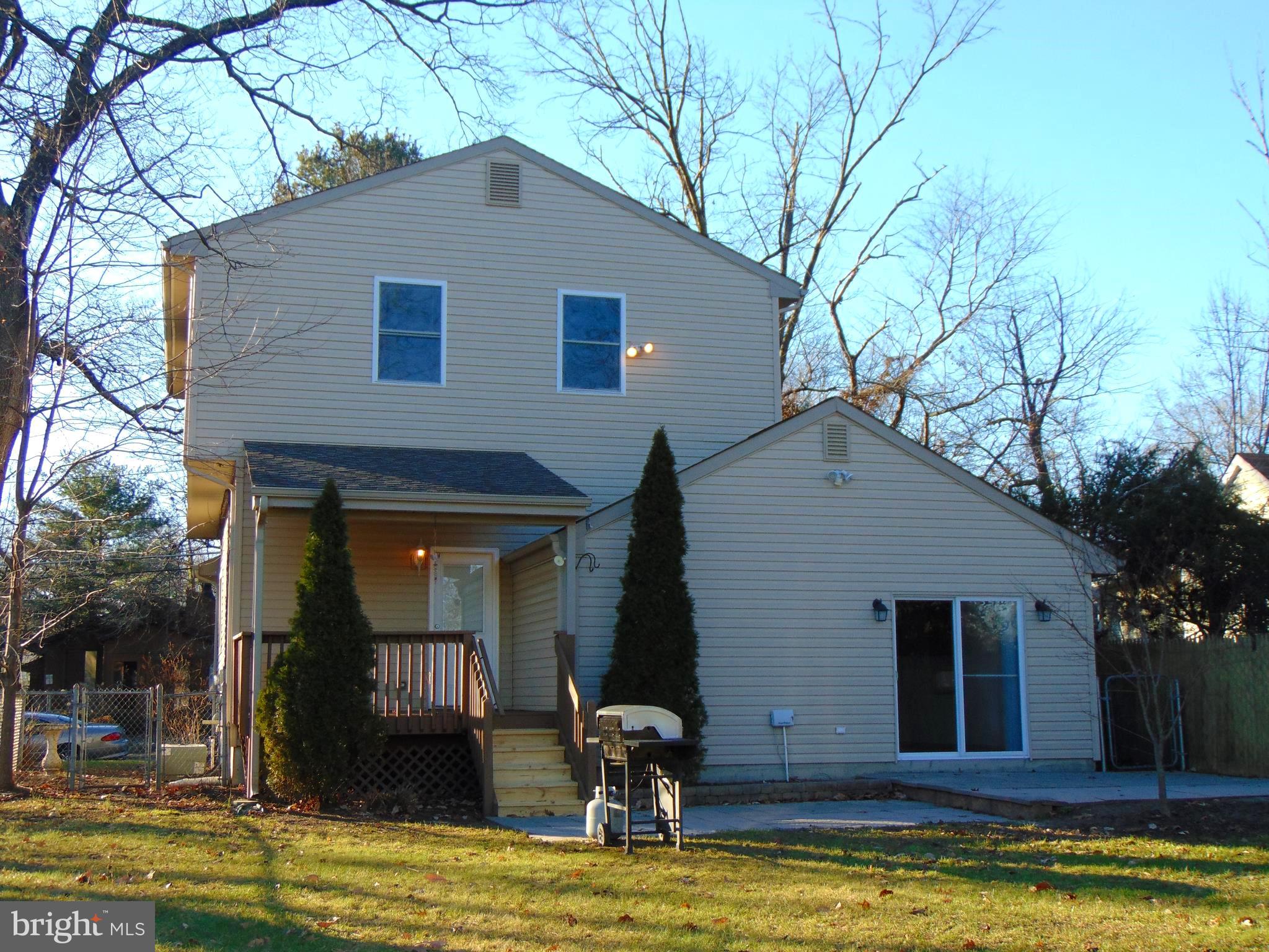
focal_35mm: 42
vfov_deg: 34.4
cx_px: 634
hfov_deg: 44.8
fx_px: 1540
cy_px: 476
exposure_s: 1/250
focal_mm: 7.6
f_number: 3.3
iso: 80
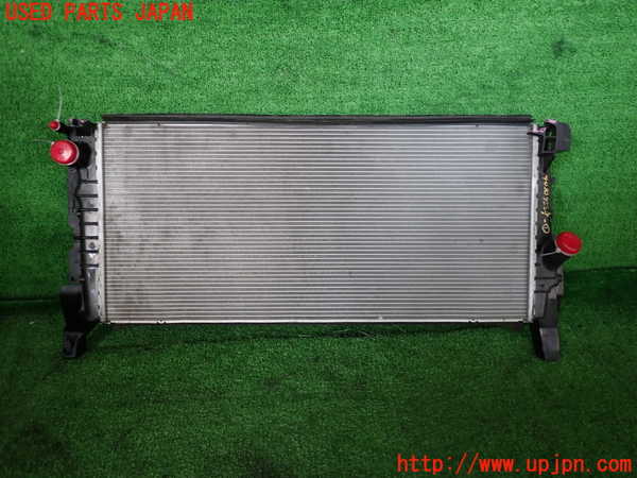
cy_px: 239
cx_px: 318
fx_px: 460
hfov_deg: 69.4
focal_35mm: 25
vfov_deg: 54.9
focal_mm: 4.5
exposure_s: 1/80
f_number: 2
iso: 100
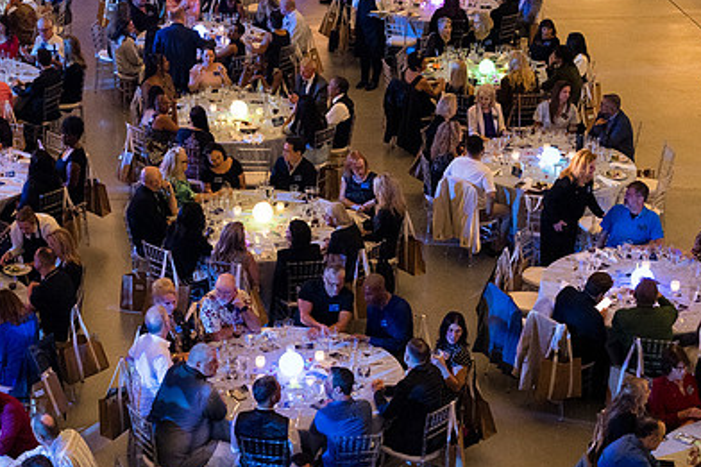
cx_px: 256
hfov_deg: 26.2
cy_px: 292
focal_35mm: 77
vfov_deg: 17.7
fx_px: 1499
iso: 3200
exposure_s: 1/200
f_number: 2.8
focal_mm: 35
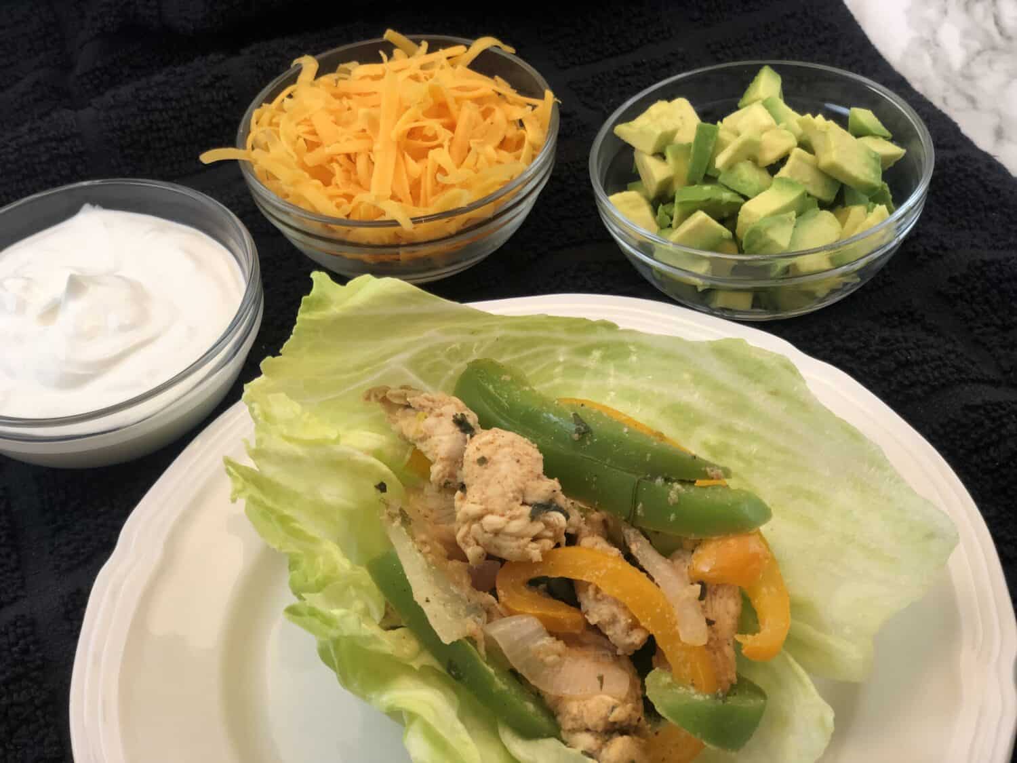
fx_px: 1528
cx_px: 508
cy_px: 382
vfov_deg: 28.0
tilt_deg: -46.9
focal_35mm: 52
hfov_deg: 36.8
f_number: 2.4
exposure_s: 1/30
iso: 100
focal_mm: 6
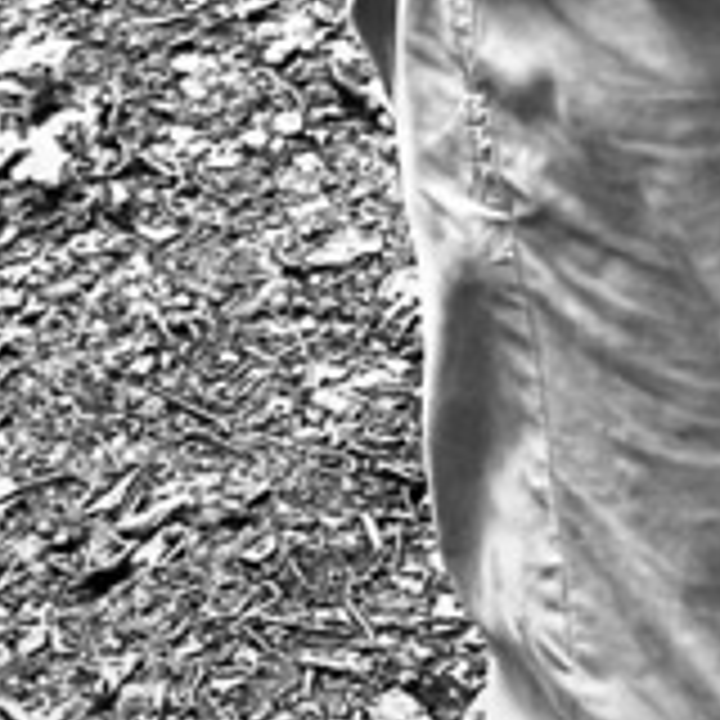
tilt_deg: -4.1
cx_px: 835
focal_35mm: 187
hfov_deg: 9.2
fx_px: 4401
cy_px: -1508
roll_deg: +1.1
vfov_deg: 7.9
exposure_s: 1/60
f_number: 1.6
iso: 160
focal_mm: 4.2
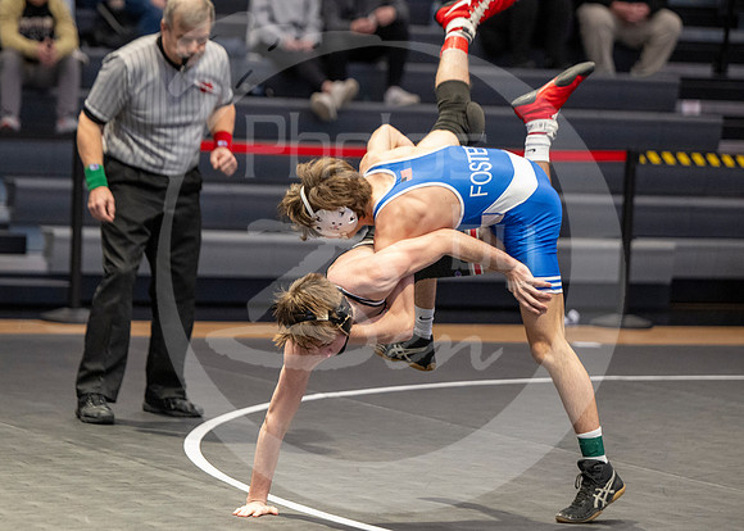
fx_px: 3583
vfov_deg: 8.5
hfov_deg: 11.9
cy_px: 358
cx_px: 360
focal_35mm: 170
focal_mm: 120
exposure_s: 1/1000
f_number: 2.8
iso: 3200
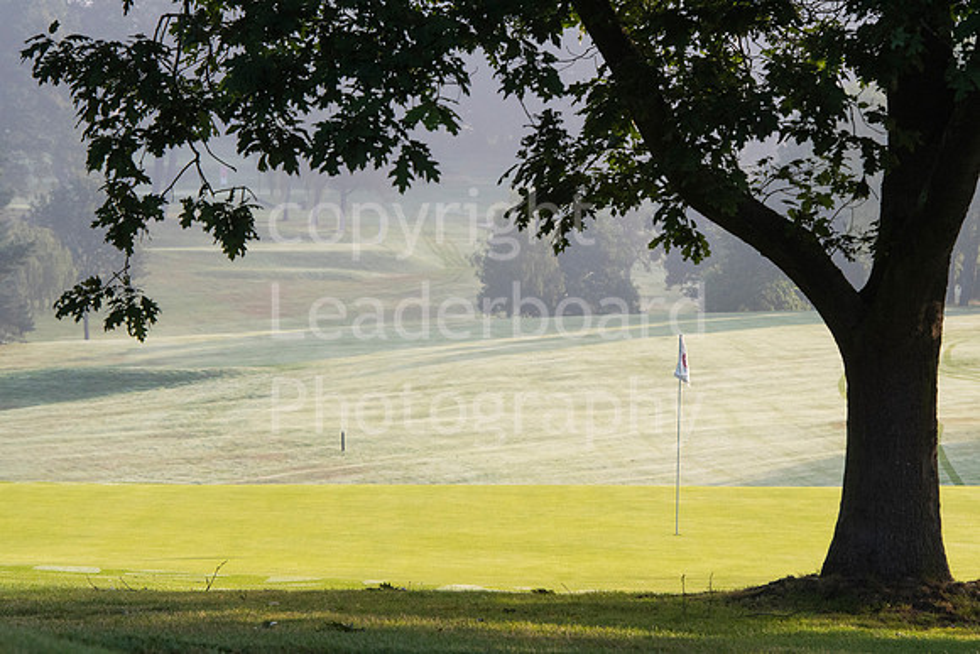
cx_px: 490
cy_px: 327
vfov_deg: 6.8
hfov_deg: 10.2
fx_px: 5514
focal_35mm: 202
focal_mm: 135
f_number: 7.1
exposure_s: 1/1250
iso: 800
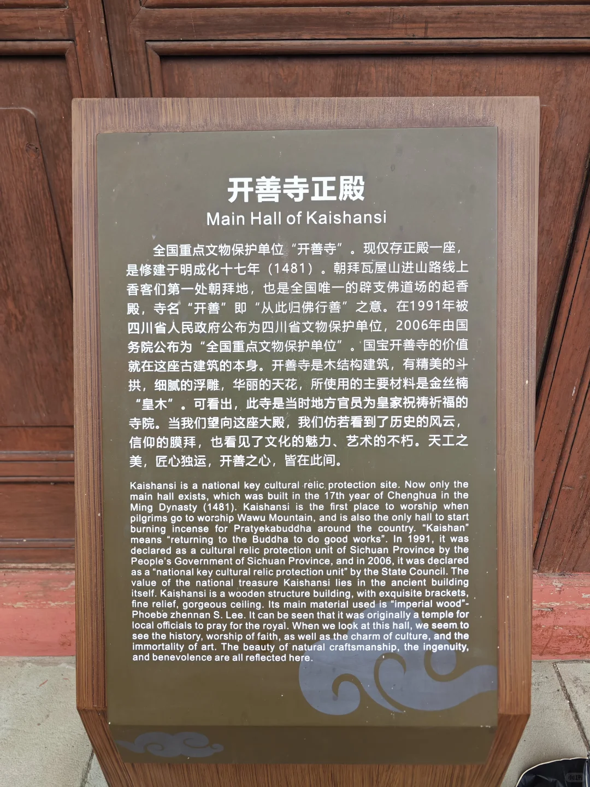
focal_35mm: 23
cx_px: 295
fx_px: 523
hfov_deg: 58.9
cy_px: 394
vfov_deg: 73.9
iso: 50
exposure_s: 1/102
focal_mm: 8.7
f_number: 1.9
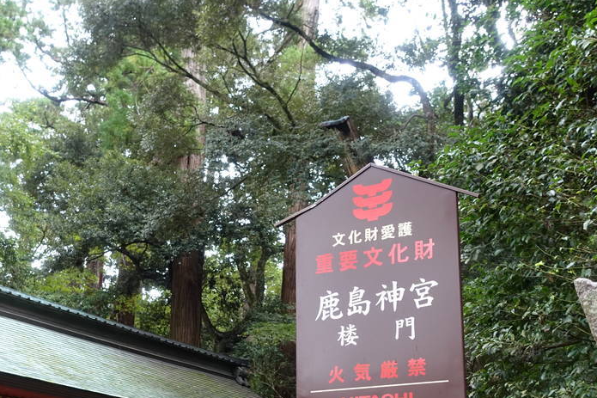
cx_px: 240
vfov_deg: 23.4
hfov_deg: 34.9
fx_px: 945
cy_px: 314
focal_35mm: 57
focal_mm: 12.2
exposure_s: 1/250
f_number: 2.8
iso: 500
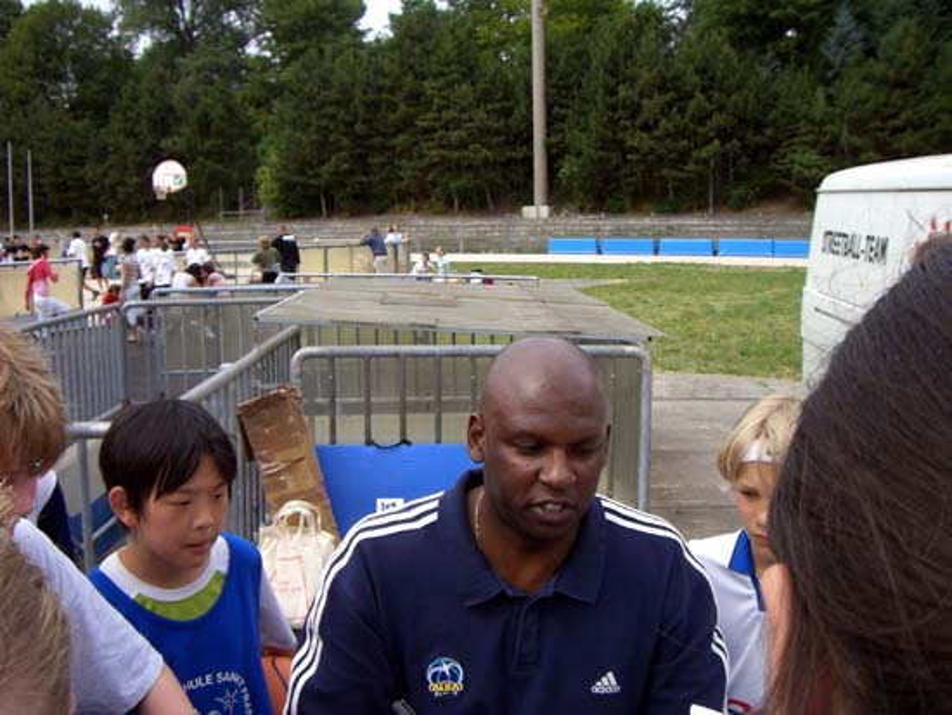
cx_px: 476
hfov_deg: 49.0
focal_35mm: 38
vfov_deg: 37.7
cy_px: 358
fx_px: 1046
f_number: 4.3
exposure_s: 1/500
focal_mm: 6.2
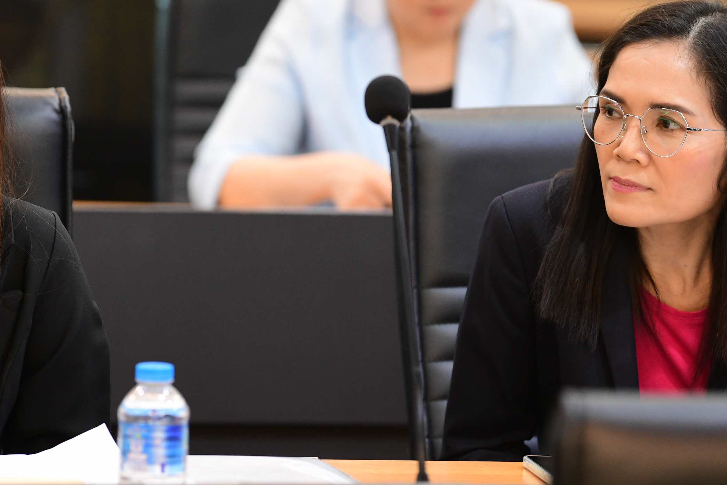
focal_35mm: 276
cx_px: 245
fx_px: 5573
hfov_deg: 7.5
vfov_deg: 5.0
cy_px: 117
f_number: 2.8
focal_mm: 140
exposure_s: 1/100
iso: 1600
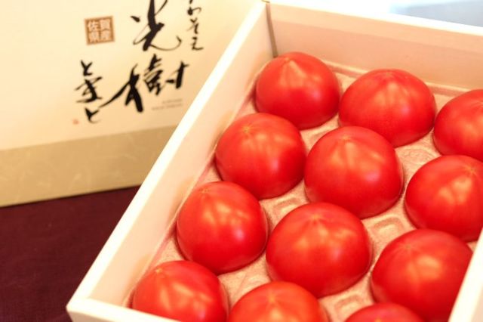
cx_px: 242
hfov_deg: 27.0
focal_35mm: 75
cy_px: 161
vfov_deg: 18.2
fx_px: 1006
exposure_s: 1/100
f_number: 4
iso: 800
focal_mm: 50
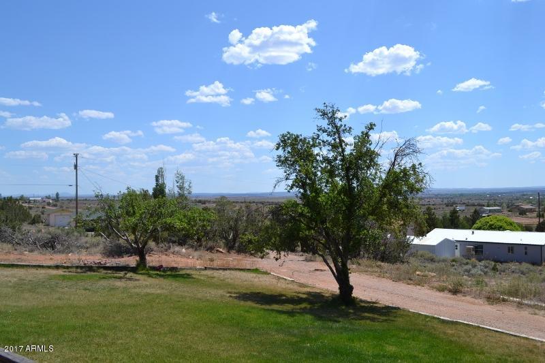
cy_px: 182
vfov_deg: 43.6
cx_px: 272
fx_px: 454
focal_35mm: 30
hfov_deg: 61.9
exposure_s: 1/320
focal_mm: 20
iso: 100
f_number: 9
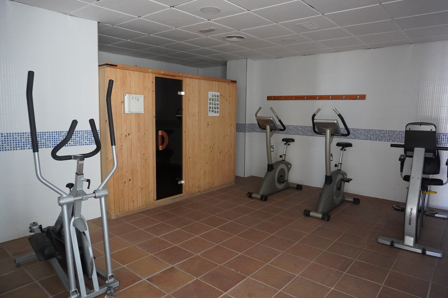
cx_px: 224
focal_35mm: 24
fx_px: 299
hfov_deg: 73.7
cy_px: 149
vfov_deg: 53.1
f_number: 3.5
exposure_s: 1/160
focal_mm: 16
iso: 4000
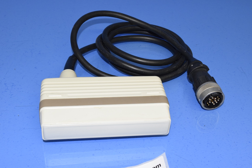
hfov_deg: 35.0
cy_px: 84
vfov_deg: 23.8
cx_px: 126
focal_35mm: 57
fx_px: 399
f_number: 14
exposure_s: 1/60
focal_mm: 38
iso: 3200
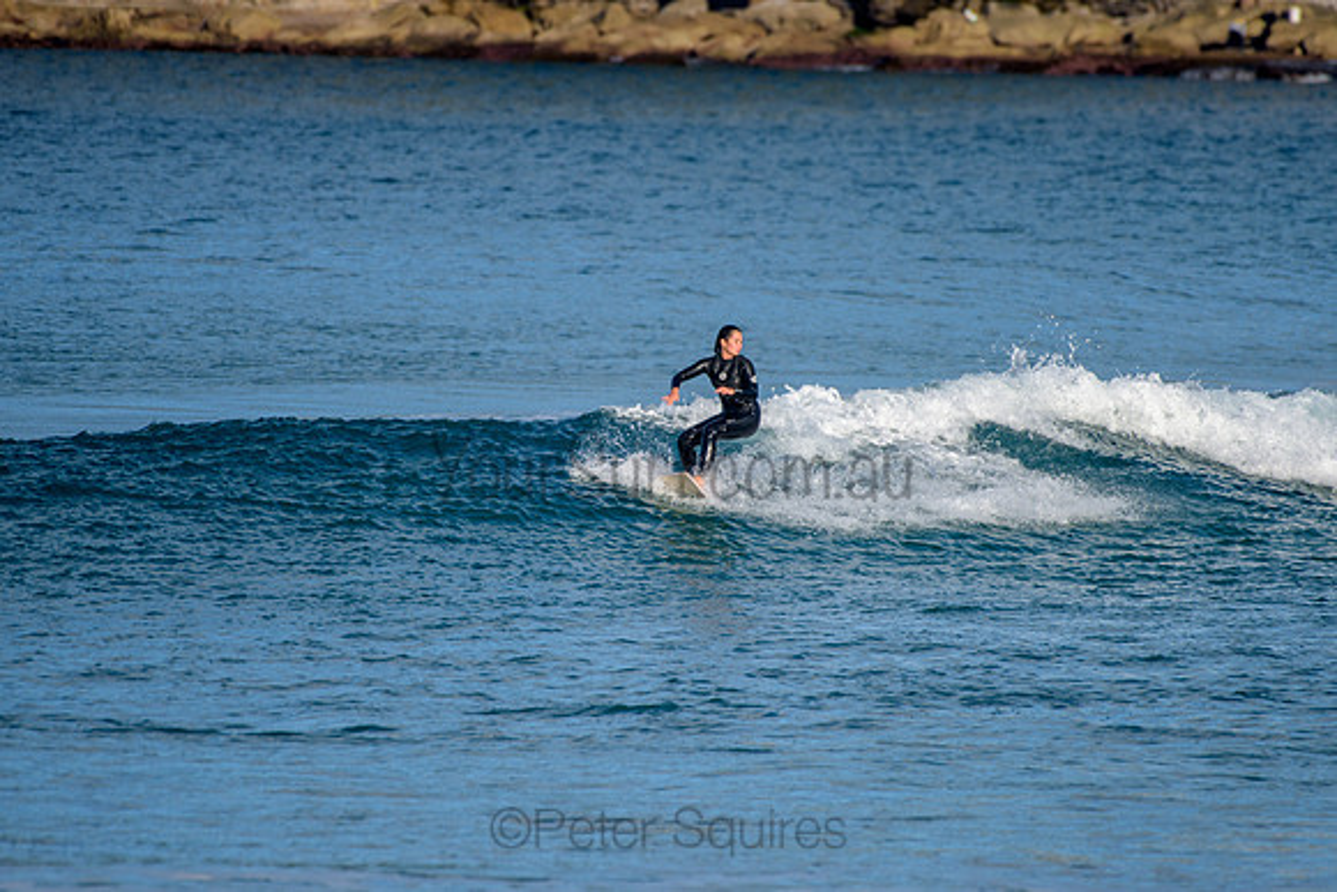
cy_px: 434
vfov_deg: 2.2
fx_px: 22781
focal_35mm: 613
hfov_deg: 3.4
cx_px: 687
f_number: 5.6
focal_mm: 500
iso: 180
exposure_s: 1/2000
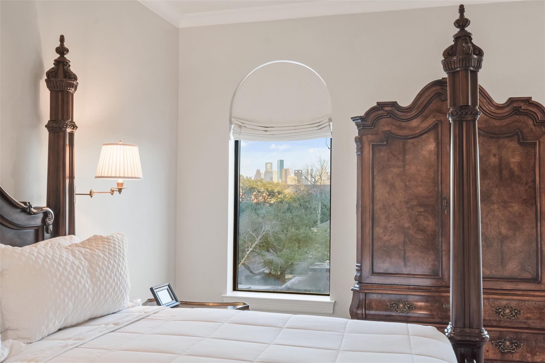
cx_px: 272
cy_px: 182
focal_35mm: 36
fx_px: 545
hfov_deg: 53.1
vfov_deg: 36.9
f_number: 8
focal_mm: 24
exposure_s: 1/8
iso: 400
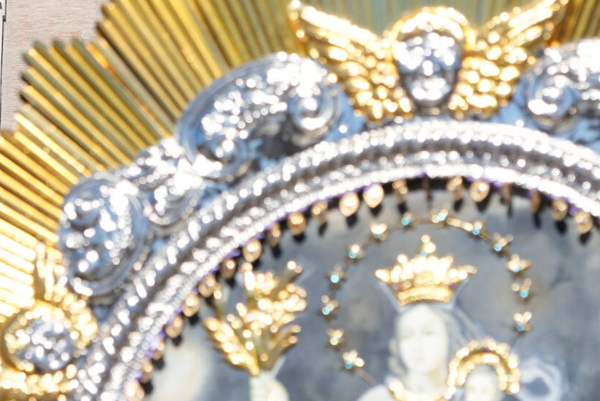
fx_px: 4951
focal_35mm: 297
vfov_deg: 4.6
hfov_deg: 6.9
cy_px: 23
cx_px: 165
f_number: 6.3
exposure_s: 1/1600
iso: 320
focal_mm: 96
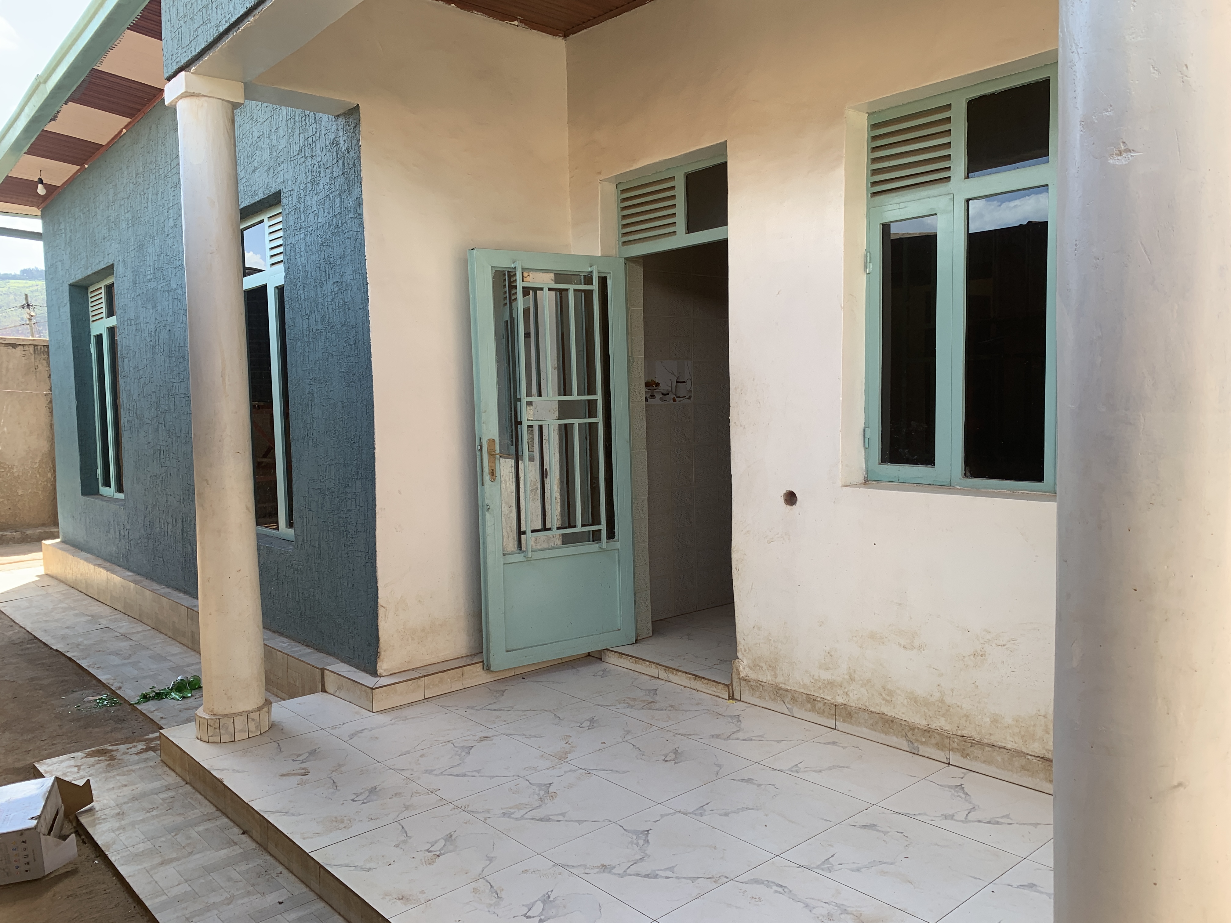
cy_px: 462
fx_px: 925
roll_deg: +1.6
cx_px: 616
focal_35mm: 26
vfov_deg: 53.1
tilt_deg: -3.8
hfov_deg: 67.3
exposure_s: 1/284
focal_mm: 4.25
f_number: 1.8
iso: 25
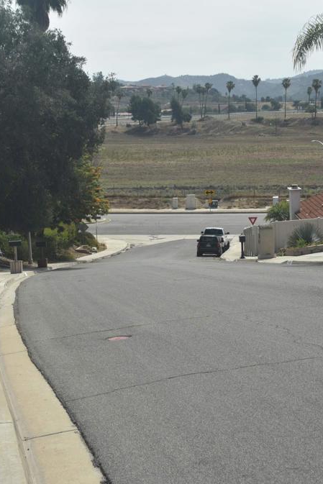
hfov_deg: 18.7
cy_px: 240
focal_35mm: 73
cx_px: 155
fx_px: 982
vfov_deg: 27.7
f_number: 10
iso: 200
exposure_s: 1/400
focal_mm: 48
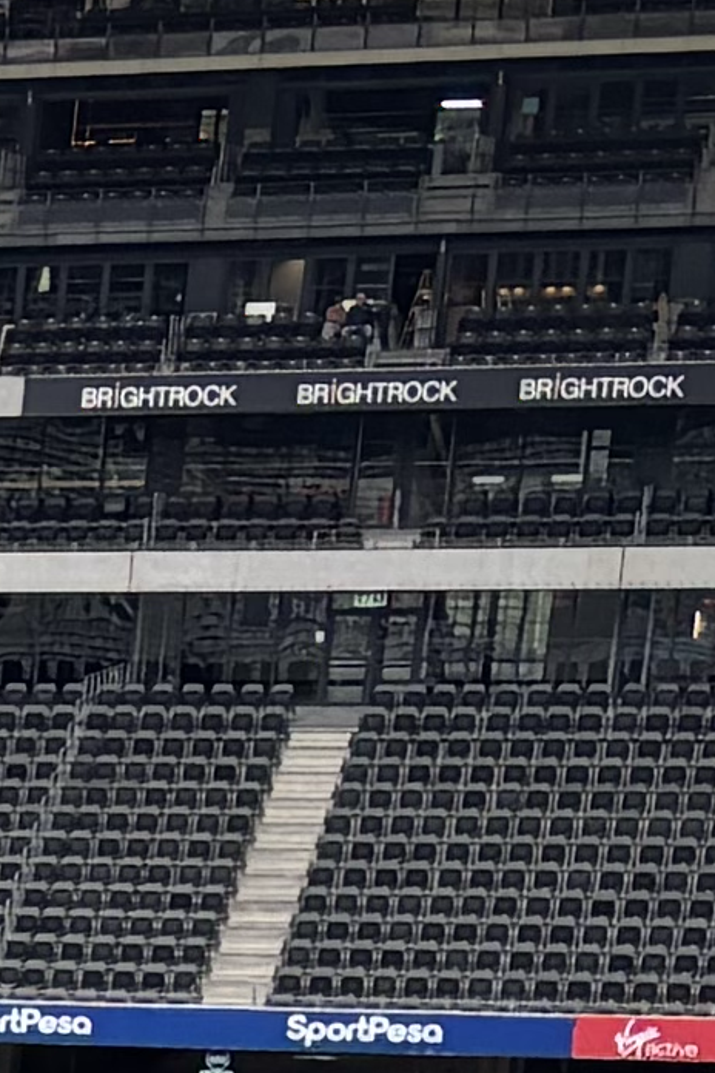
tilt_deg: -18.8
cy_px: 2390
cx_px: -2328
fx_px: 6613
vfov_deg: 8.6
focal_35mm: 222
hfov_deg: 5.3
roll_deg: +0.7
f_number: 1.6
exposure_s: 1/539
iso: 50
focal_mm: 5.96
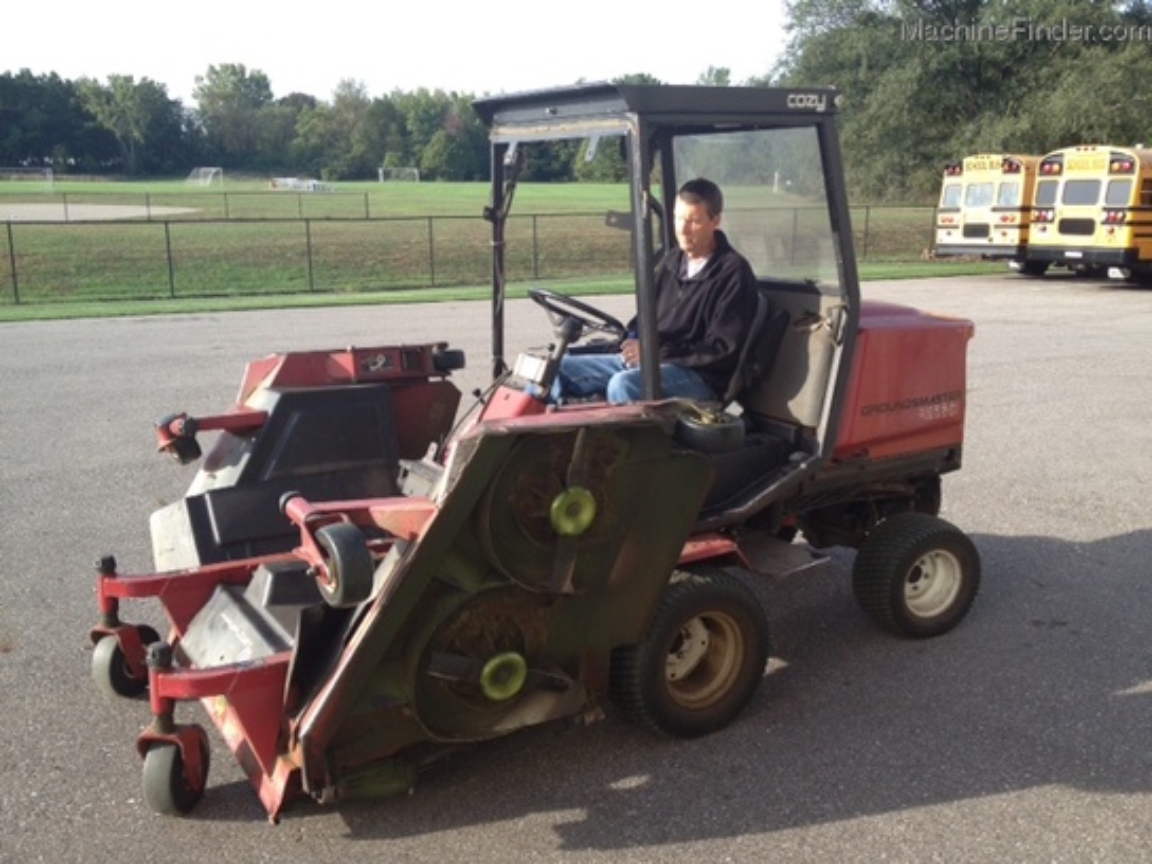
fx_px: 1165
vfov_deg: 40.7
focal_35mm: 35
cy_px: 432
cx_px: 576
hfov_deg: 52.6
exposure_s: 1/412
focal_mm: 4.28
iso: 50
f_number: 2.4
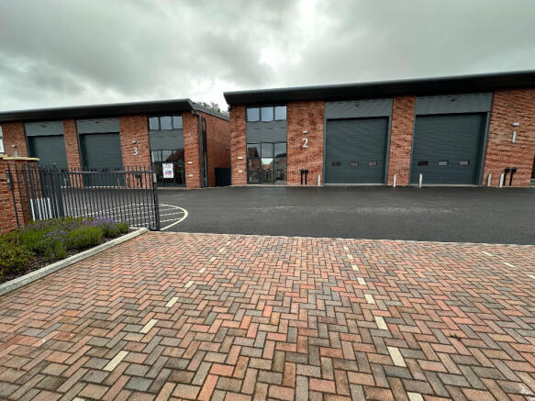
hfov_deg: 102.1
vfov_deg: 85.7
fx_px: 216
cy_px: 200
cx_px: 268
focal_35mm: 14
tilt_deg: -7.0
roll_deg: +1.3
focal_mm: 2.22
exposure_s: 1/370
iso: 40
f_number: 2.2
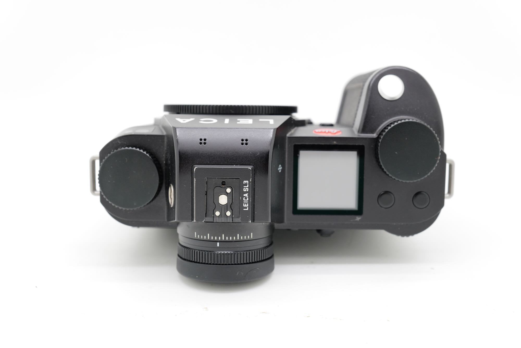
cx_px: 260
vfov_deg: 31.2
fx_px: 622
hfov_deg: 45.4
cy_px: 174
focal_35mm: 43
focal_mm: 43
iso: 800
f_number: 9
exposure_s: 1/60
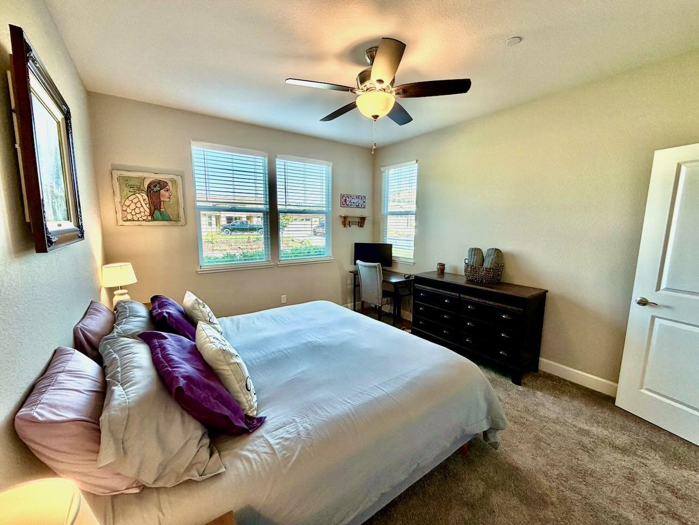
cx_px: 350
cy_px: 262
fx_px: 283
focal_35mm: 14
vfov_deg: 85.7
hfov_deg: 102.1
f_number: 2.2
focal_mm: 2.22
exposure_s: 1/120
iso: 64
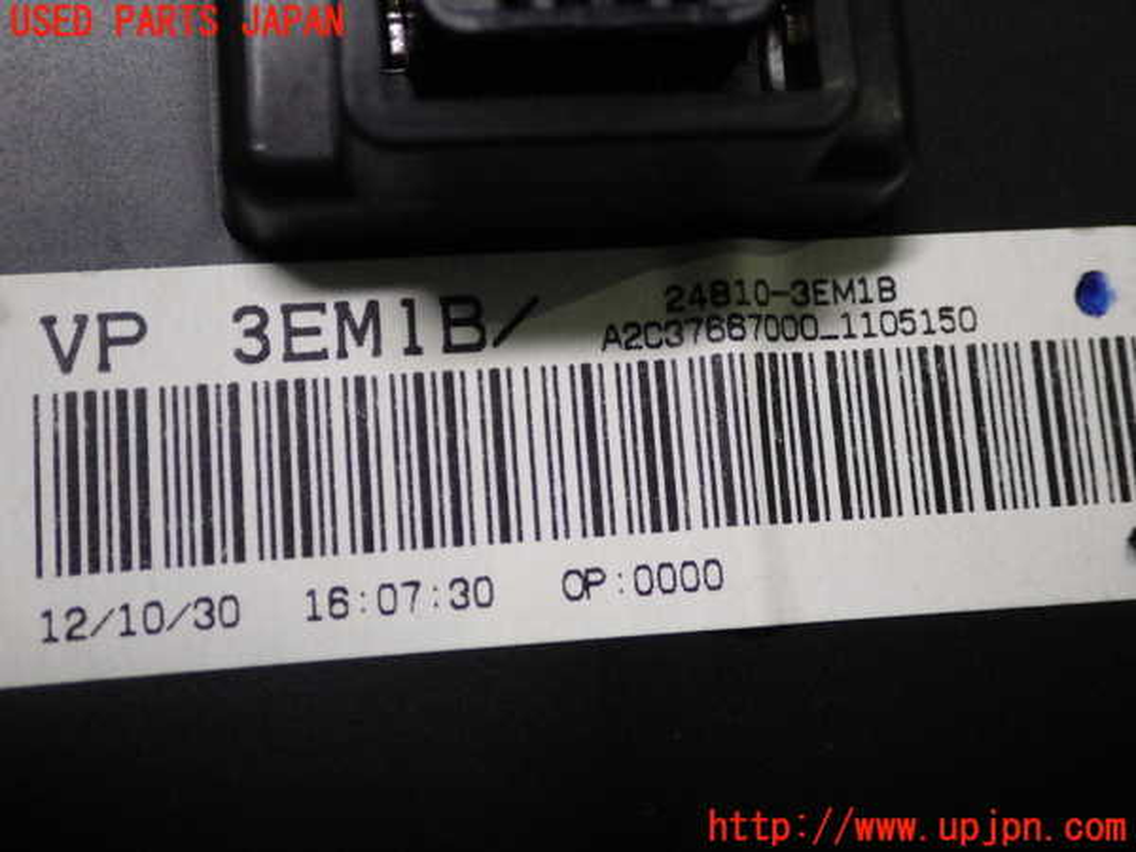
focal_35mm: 47
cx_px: 568
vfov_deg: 30.9
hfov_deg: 40.4
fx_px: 1542
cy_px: 426
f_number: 3.1
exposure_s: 1/60
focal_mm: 8.4
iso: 1250
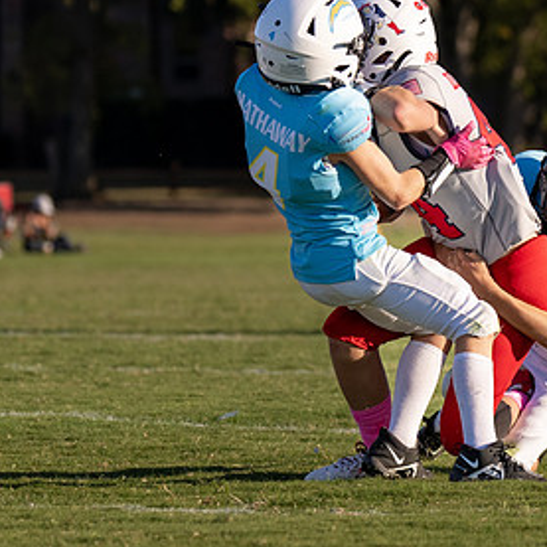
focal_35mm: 383
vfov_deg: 4.6
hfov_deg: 4.6
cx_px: 465
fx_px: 6847
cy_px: 185
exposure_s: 1/3200
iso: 100
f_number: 2.8
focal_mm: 106
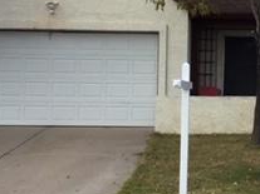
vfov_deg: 15.3
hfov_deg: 19.9
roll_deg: -0.1
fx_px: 721
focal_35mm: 96
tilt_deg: +2.2
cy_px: 60
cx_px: 256
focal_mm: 3.3
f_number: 2.4
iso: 25
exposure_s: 1/905
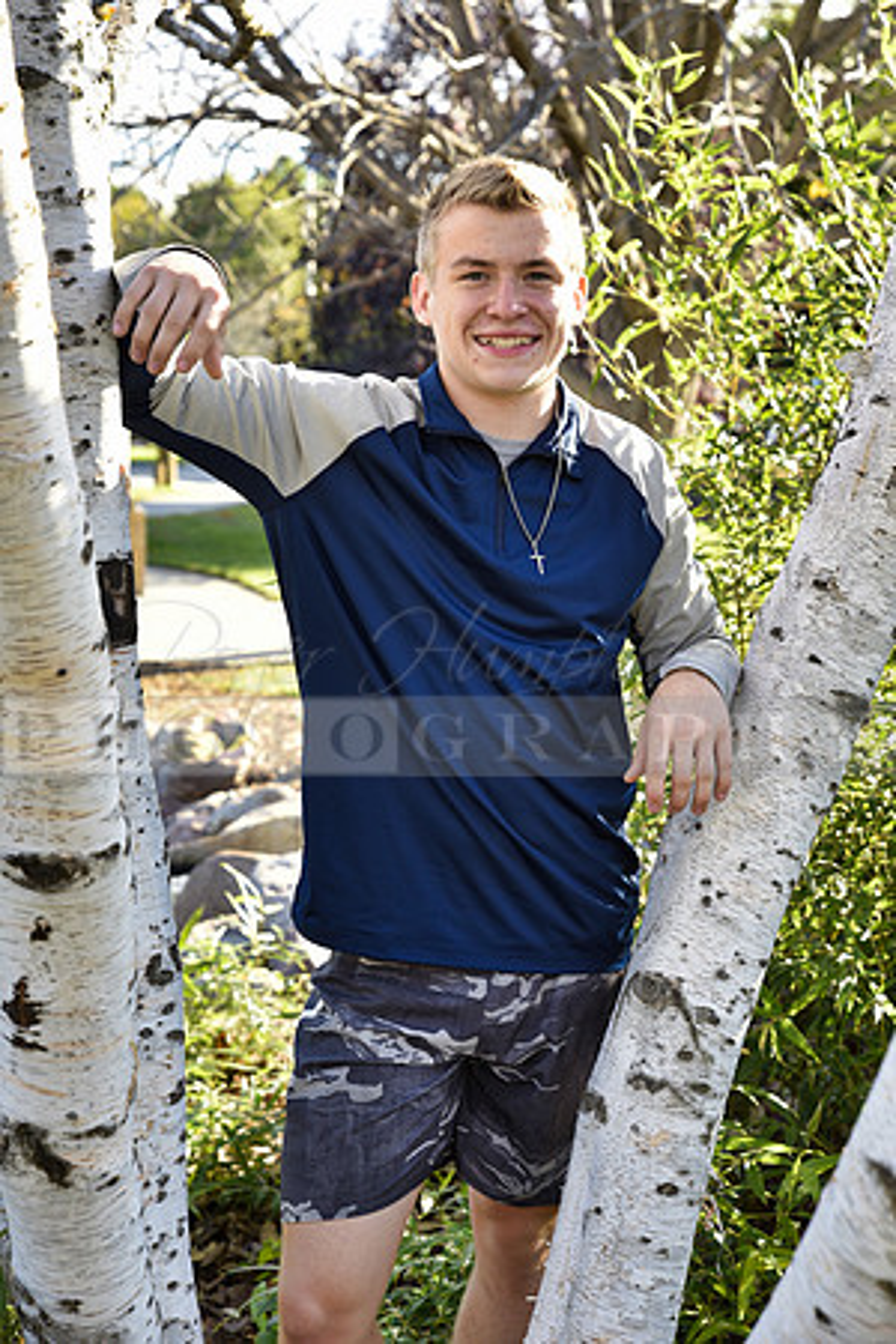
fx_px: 2426
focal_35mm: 65
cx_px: 448
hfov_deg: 20.9
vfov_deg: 31.0
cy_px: 672
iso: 200
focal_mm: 65
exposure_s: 1/125
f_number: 5.6
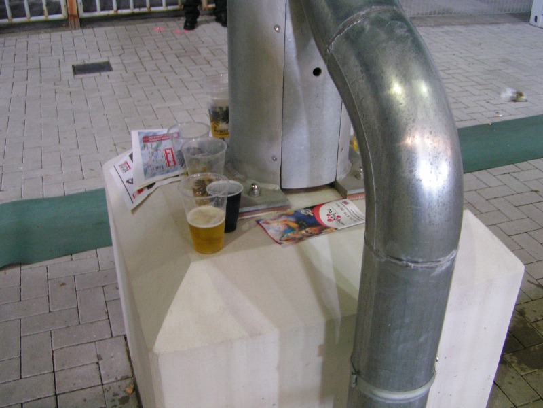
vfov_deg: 37.7
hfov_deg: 49.0
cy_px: 204
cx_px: 272
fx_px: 596
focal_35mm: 38
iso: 200
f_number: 2.8
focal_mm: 5.8
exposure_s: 1/13
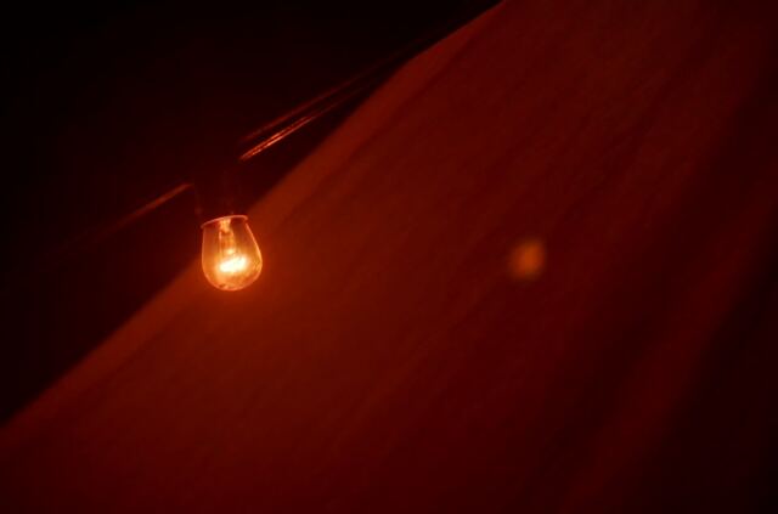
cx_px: 389
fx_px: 5496
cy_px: 257
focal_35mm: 255
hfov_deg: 8.1
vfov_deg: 5.4
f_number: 5.6
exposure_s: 1/50
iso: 2500
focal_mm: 170
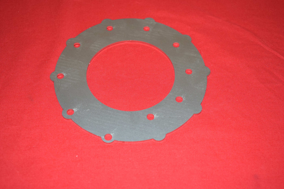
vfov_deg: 25.1
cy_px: 94
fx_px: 426
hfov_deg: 36.9
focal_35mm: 54
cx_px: 142
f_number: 5
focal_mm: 36
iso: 1250
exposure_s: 1/200
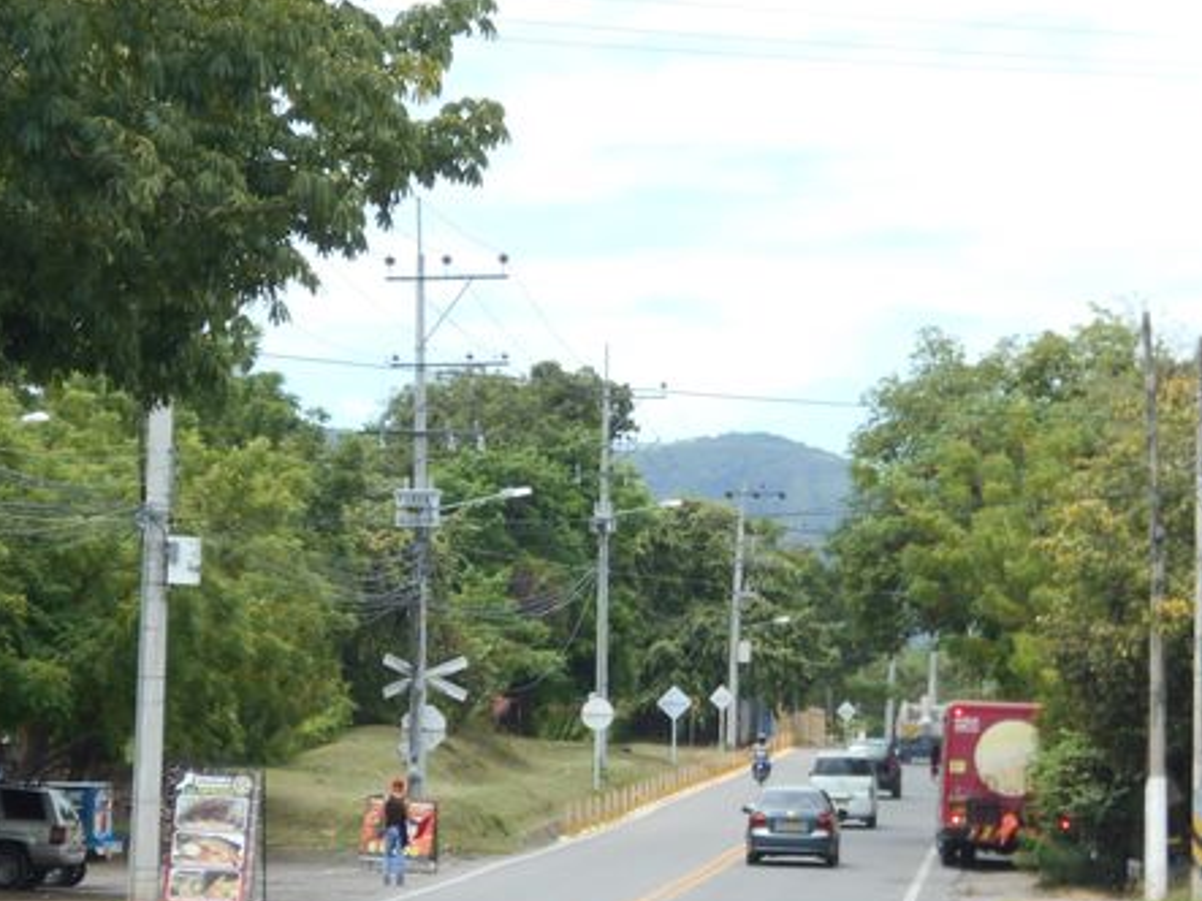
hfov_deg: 11.6
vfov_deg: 8.7
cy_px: 535
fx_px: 5901
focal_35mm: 170
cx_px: 324
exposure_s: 1/160
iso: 80
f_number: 6
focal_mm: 20.1
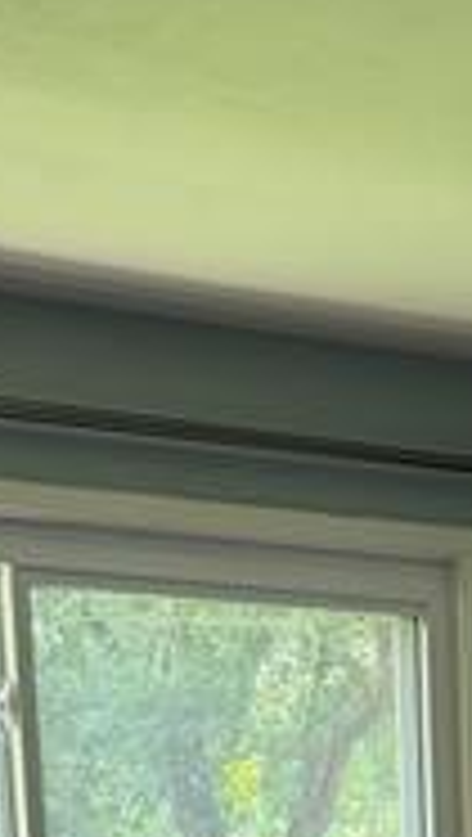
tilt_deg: -9.5
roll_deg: +0.7
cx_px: 544
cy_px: 1408
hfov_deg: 11.1
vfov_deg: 17.0
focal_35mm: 108
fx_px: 2396
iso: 125
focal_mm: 6.76
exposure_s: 1/121
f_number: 1.78
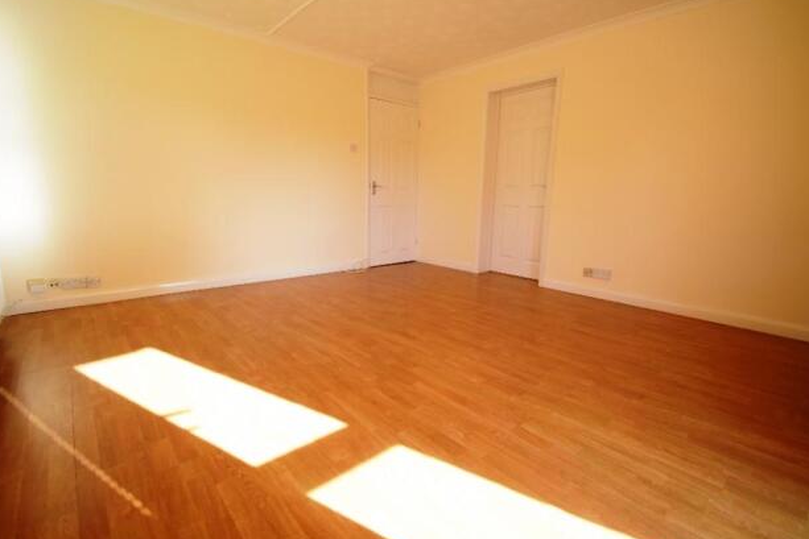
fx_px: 360
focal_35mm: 16
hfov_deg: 96.7
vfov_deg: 73.8
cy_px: 271
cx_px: 401
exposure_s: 1/100
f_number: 5
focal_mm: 10
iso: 400
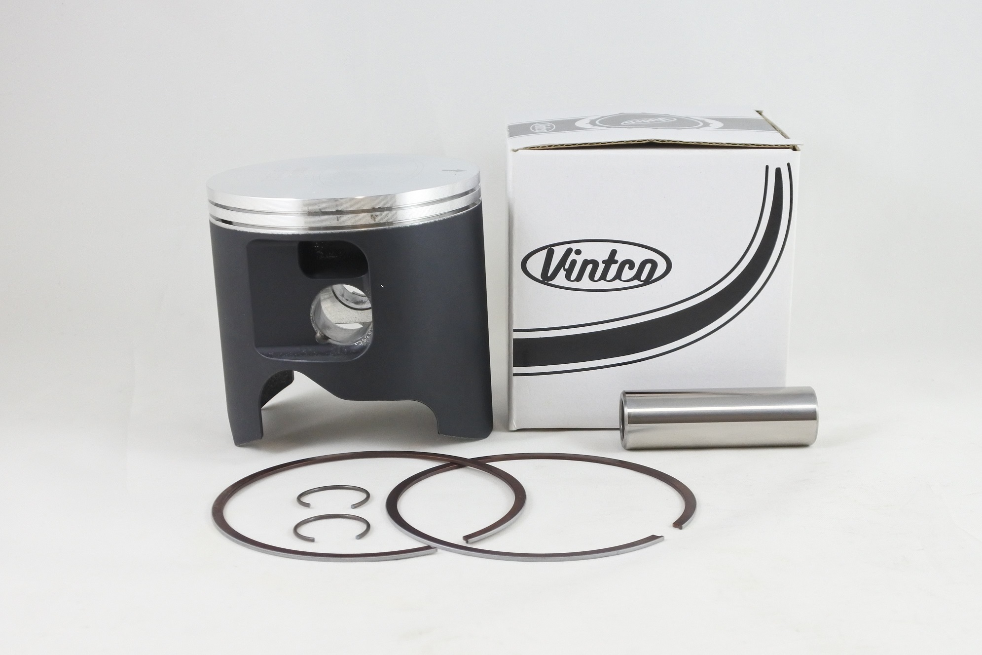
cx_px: 491
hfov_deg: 43.6
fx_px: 1227
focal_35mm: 45
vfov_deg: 29.9
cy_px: 328
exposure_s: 1/125
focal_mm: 16.8
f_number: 4.5
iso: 640
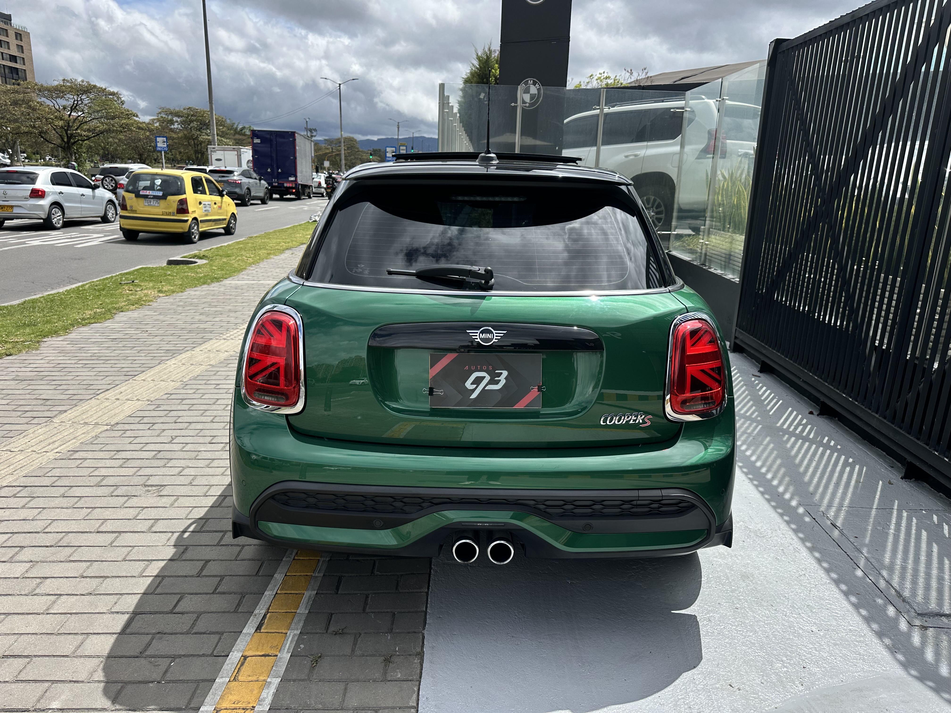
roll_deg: -2.5
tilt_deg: -14.6
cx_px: 476
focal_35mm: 24
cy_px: 356
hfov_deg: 71.6
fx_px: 659
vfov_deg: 56.8
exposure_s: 1/3472
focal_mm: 6.86
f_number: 1.78
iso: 80
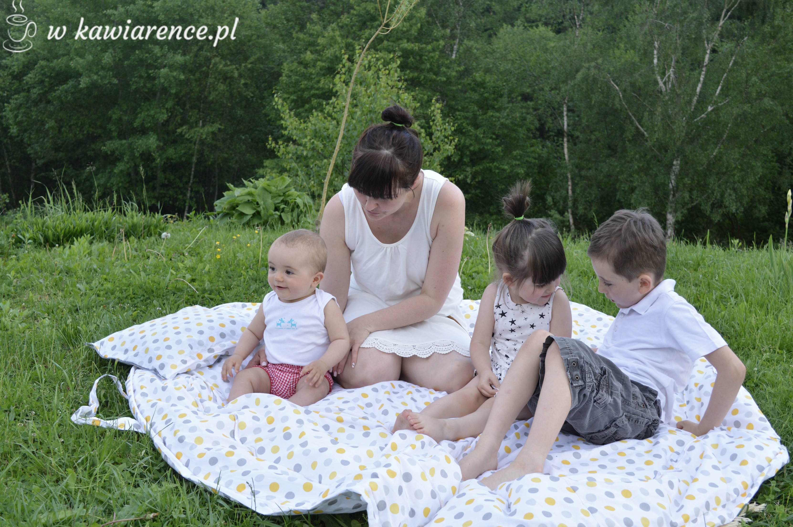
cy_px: 264
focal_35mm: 39
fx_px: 858
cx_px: 396
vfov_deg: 34.1
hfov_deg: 49.6
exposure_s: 1/250
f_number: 6.3
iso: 400
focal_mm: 26
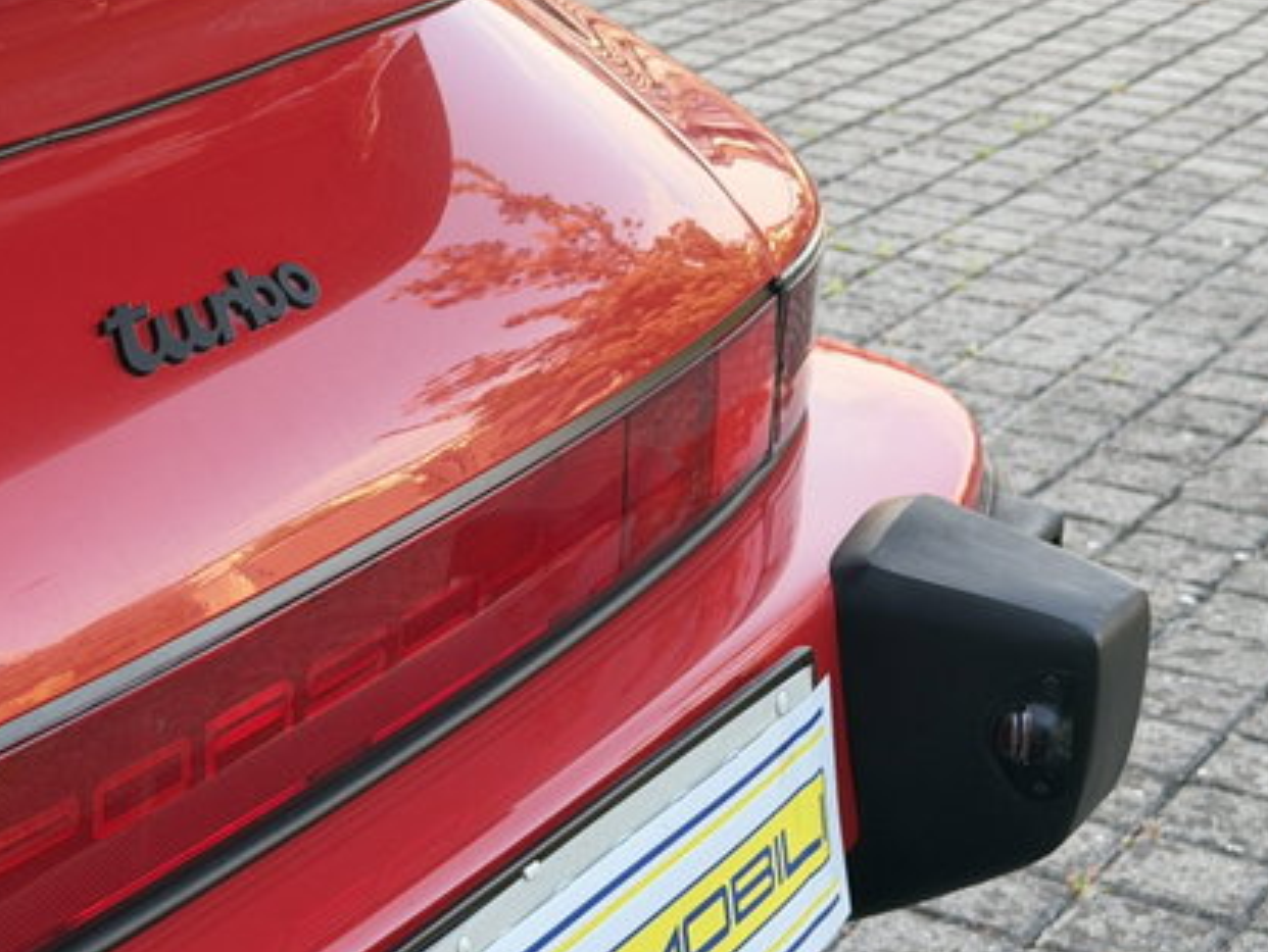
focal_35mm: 89
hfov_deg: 21.6
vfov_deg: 16.6
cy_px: 471
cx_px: 181
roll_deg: -0.6
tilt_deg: -19.1
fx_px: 3262
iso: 64
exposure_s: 1/175
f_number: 1.78
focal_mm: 6.76
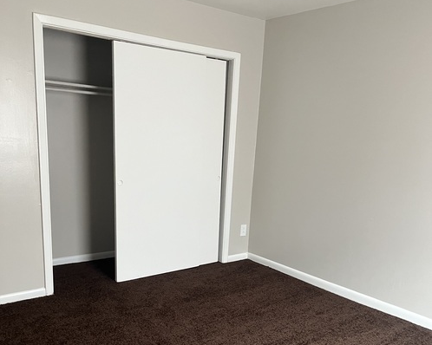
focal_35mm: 34
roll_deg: -3.2
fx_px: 435
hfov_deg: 52.9
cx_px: 216
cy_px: 234
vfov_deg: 42.6
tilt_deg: -13.8
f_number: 1.6
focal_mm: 5.1
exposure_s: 1/60
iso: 400
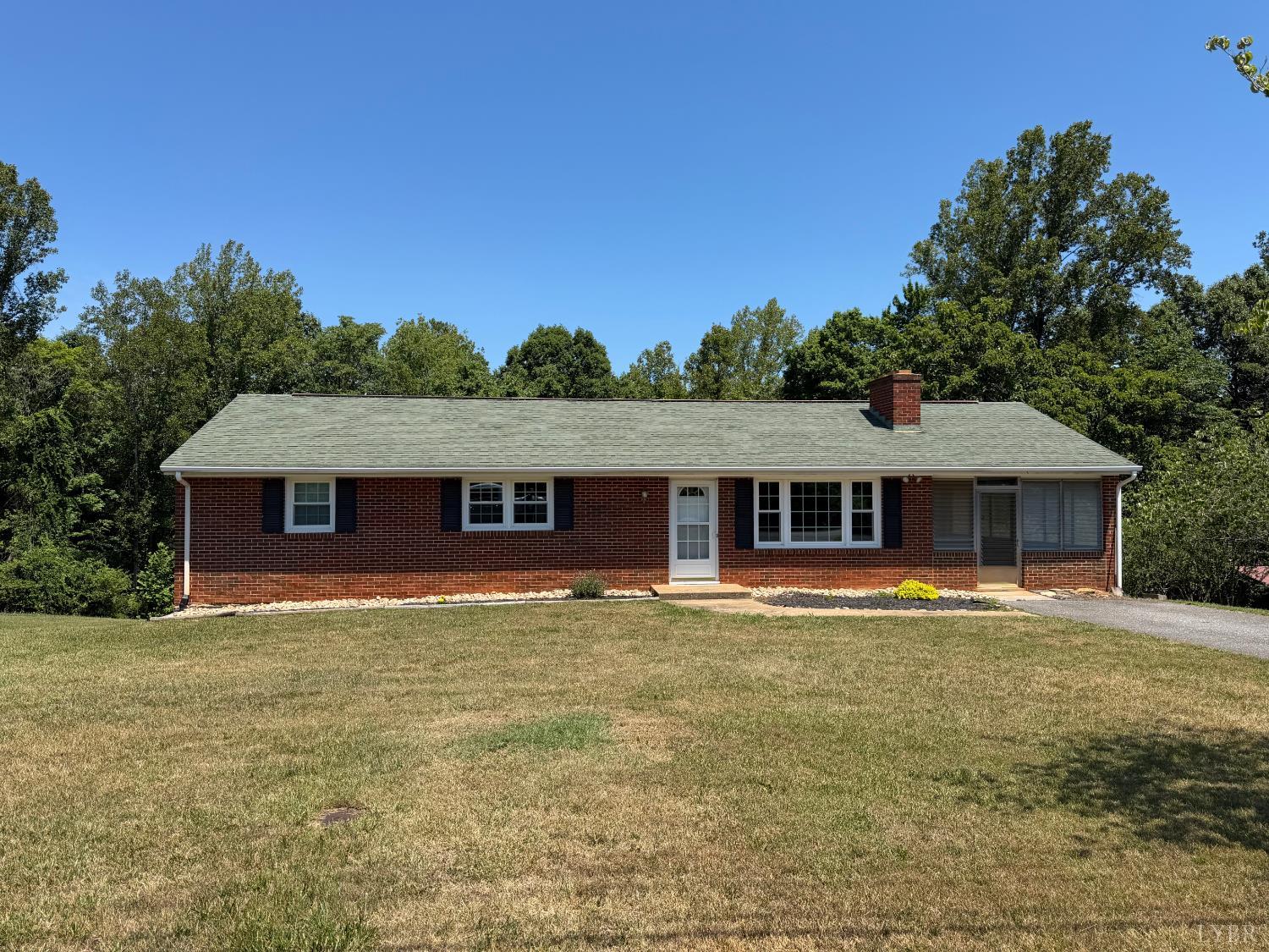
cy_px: 476
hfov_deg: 71.6
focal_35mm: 24
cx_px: 634
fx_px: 880
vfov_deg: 56.8
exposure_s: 1/3953
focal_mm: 6.76
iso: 80
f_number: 1.78
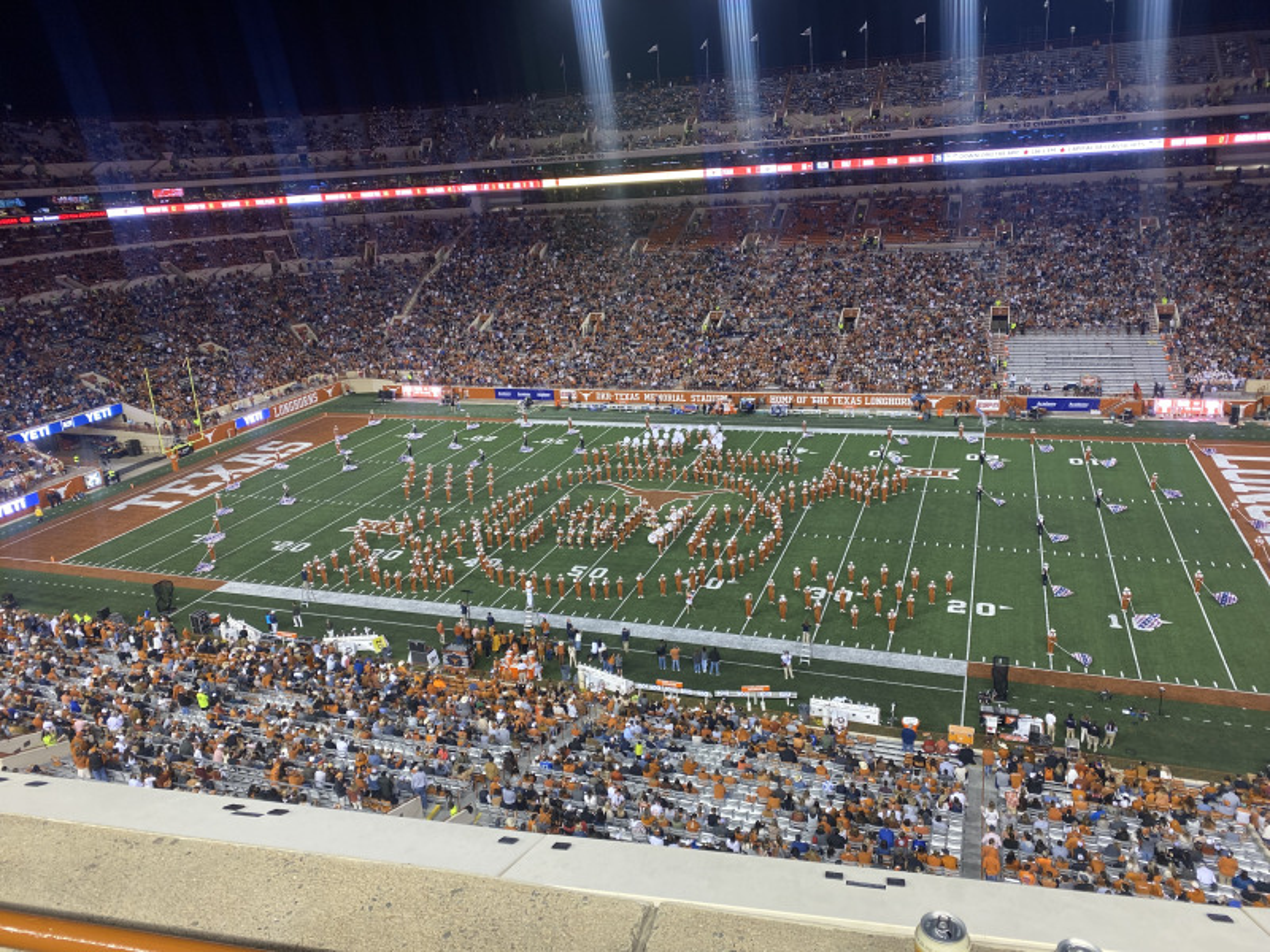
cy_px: 476
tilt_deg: -19.8
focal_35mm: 26
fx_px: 954
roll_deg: +4.4
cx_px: 635
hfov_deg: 67.3
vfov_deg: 53.1
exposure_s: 1/60
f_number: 1.8
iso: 64
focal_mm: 4.25
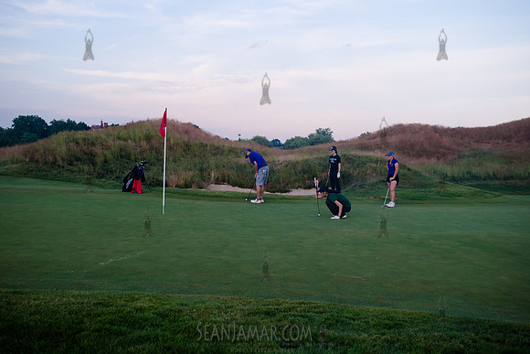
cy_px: 177
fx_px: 515
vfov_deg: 37.9
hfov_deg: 54.4
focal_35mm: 35
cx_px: 265
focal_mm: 35
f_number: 3.5
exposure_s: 1/1600
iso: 640
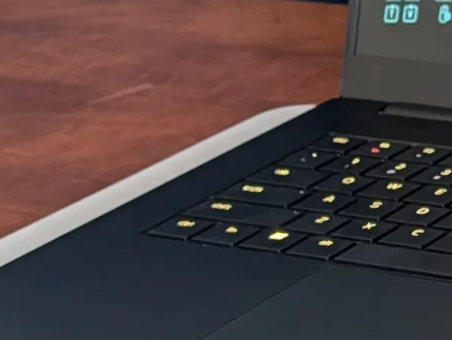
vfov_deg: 7.5
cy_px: 16
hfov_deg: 9.7
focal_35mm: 198
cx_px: 665
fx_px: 2588
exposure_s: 1/123
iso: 211
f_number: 1.68
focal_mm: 6.9
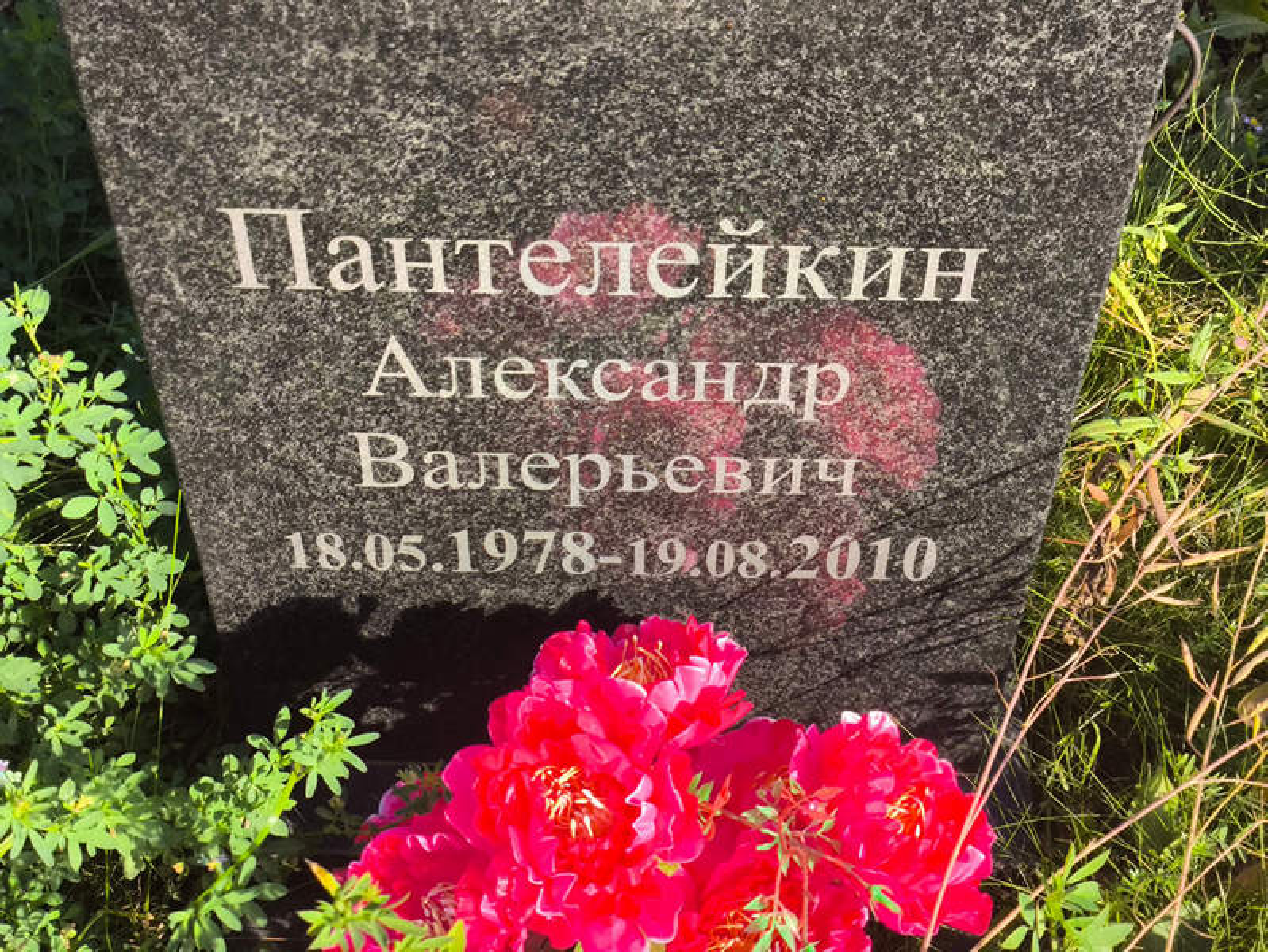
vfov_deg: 29.1
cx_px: 634
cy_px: 476
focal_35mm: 50
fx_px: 1832
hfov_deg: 38.2
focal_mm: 4.71
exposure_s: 1/624
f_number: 1.7
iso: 50
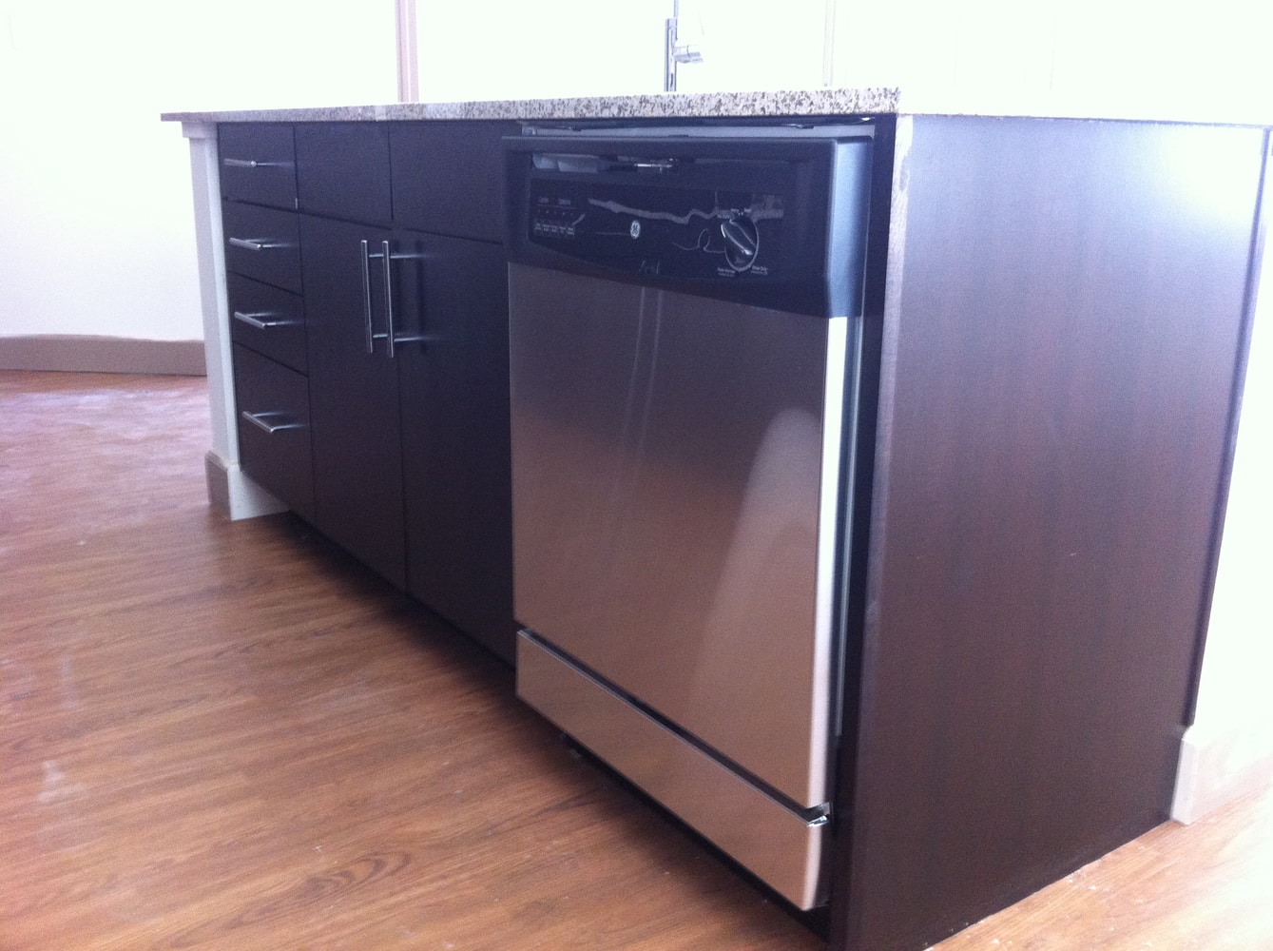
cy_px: 476
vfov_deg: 40.6
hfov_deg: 52.7
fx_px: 1285
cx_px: 636
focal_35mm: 35
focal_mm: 3.85
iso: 250
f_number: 2.8
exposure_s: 1/17
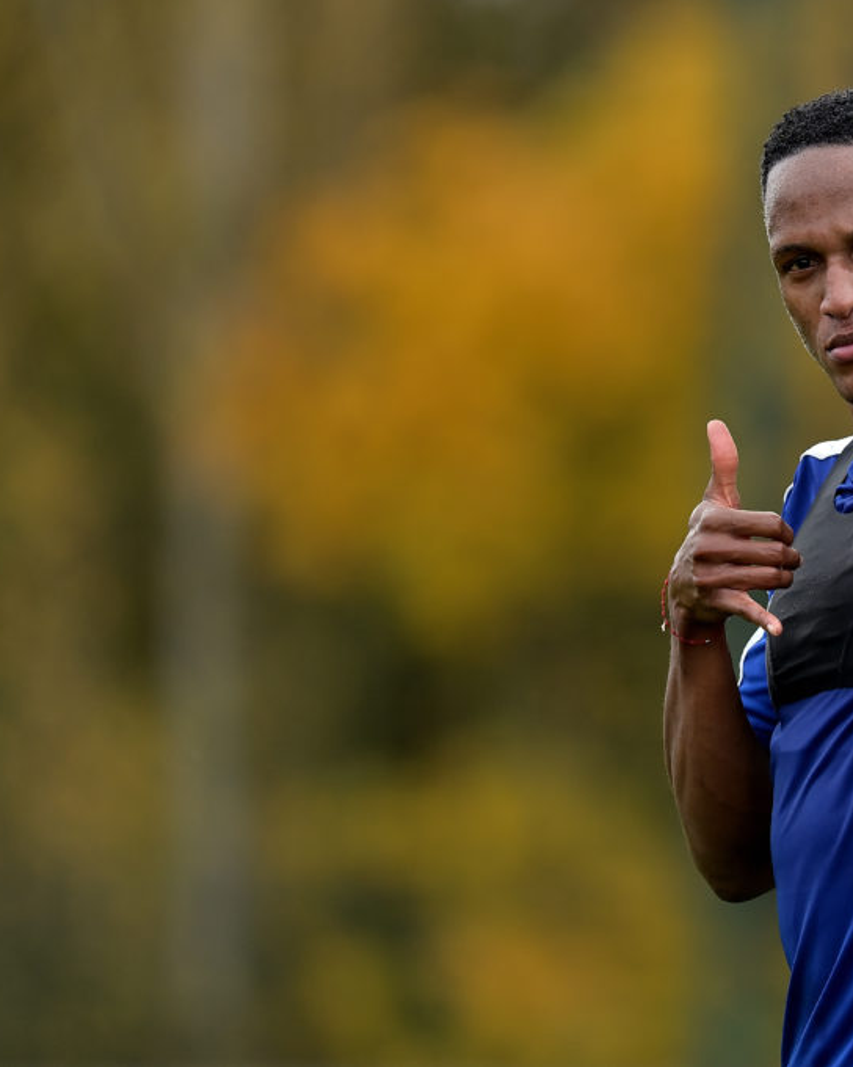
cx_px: 781
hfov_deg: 2.7
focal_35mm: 565
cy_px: 533
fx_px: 17830
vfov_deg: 3.4
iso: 800
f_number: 2.8
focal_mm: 400
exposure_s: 1/1250
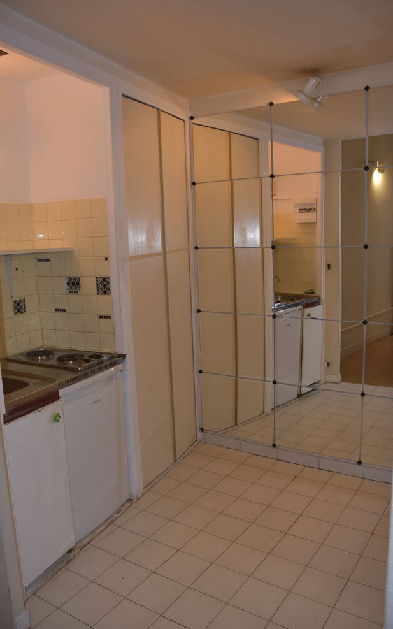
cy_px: 312
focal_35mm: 31
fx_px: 531
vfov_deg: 61.2
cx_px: 208
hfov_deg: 40.6
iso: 400
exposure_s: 1/60
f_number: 3.5
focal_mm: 20
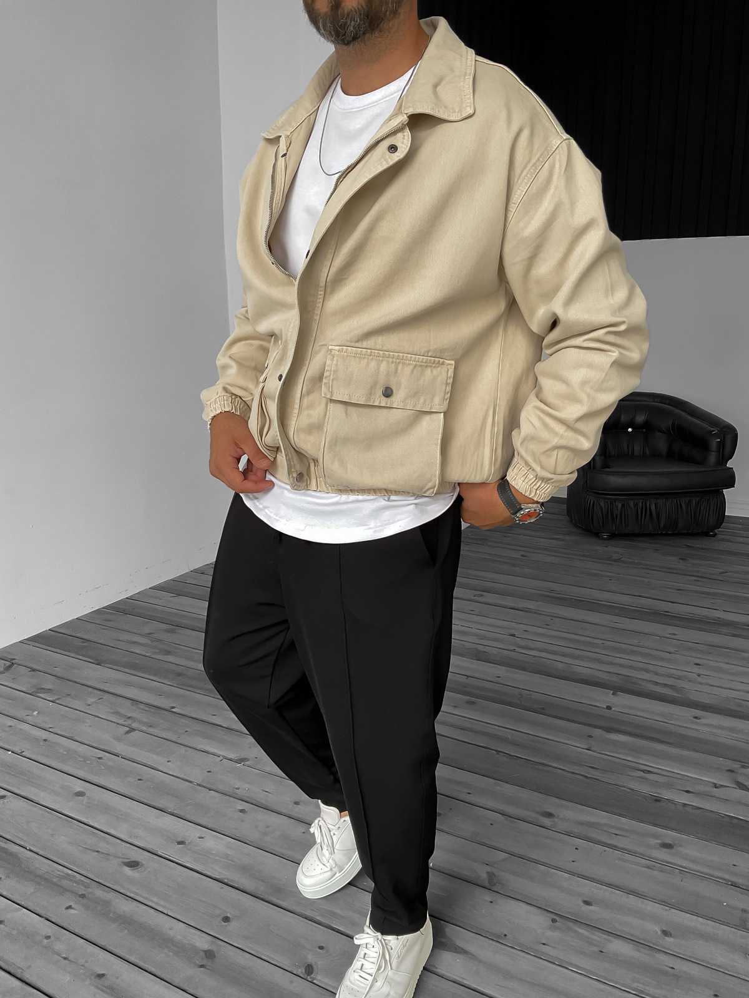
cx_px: 374
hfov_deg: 48.2
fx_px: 837
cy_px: 499
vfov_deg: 61.7
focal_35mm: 29
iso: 50
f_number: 1.8
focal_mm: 3
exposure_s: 1/120
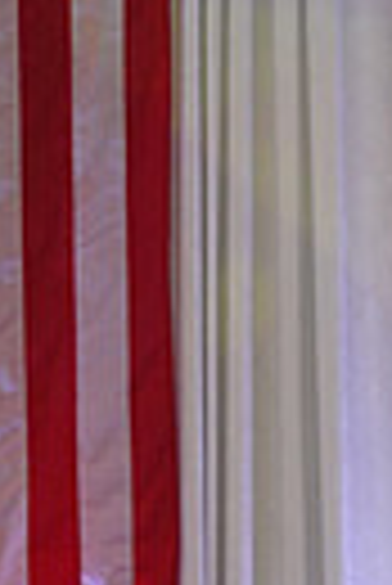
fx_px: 7623
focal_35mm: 468
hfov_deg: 2.9
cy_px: 1084
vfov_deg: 4.4
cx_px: 714
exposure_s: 1/160
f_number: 5
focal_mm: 105
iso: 1600
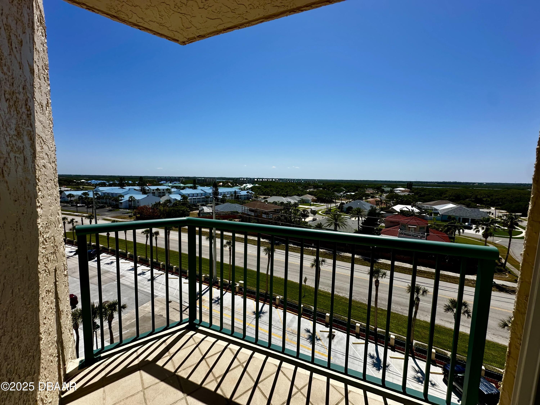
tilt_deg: -6.1
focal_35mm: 14
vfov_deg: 85.7
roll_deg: -1.1
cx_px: 270
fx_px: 218
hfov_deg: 102.1
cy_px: 202
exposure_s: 1/3205
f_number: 2.2
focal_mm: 2.22
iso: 50
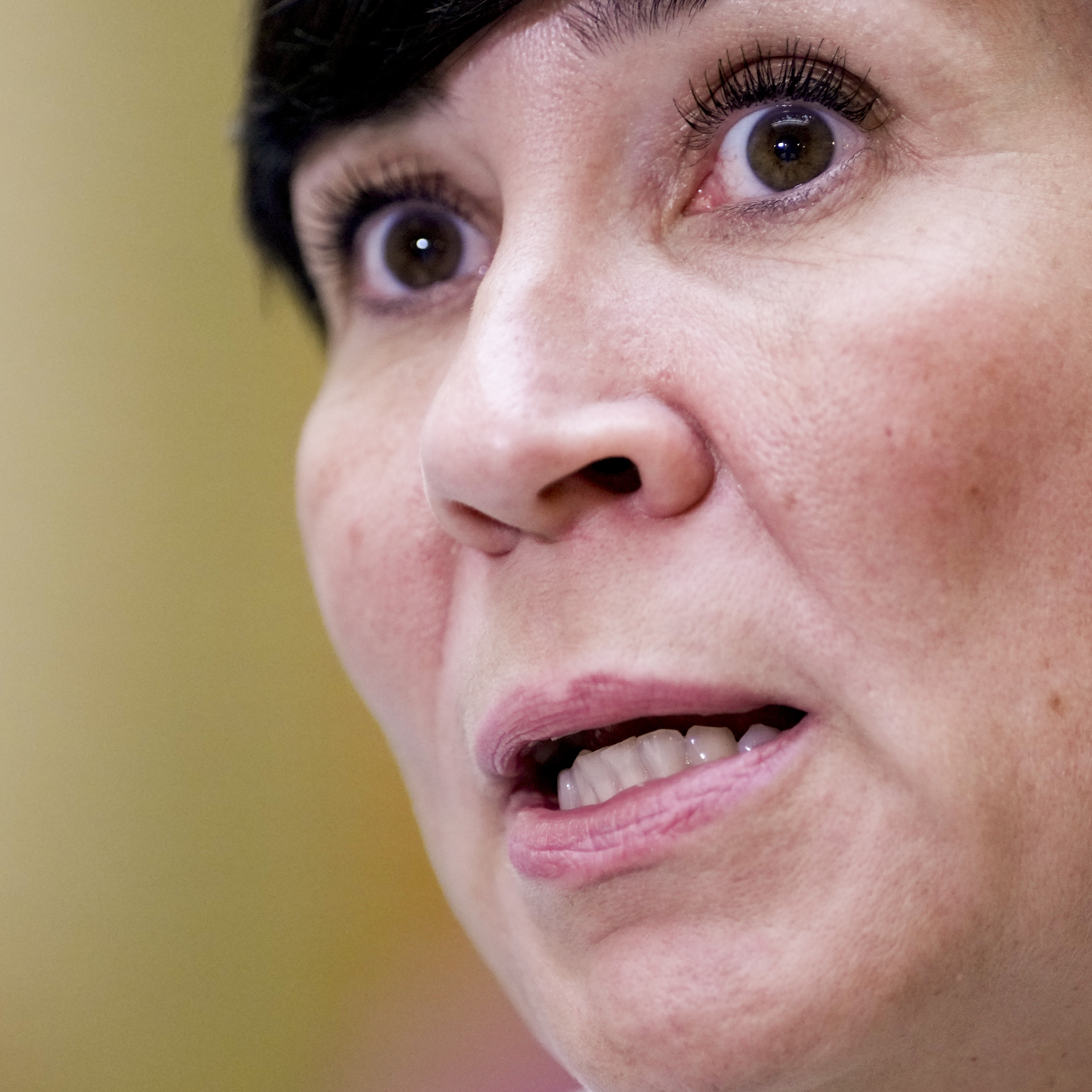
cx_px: 509
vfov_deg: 6.1
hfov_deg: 6.1
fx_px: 10172
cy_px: 565
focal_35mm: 285
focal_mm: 167
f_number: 2.8
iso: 2500
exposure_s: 1/200
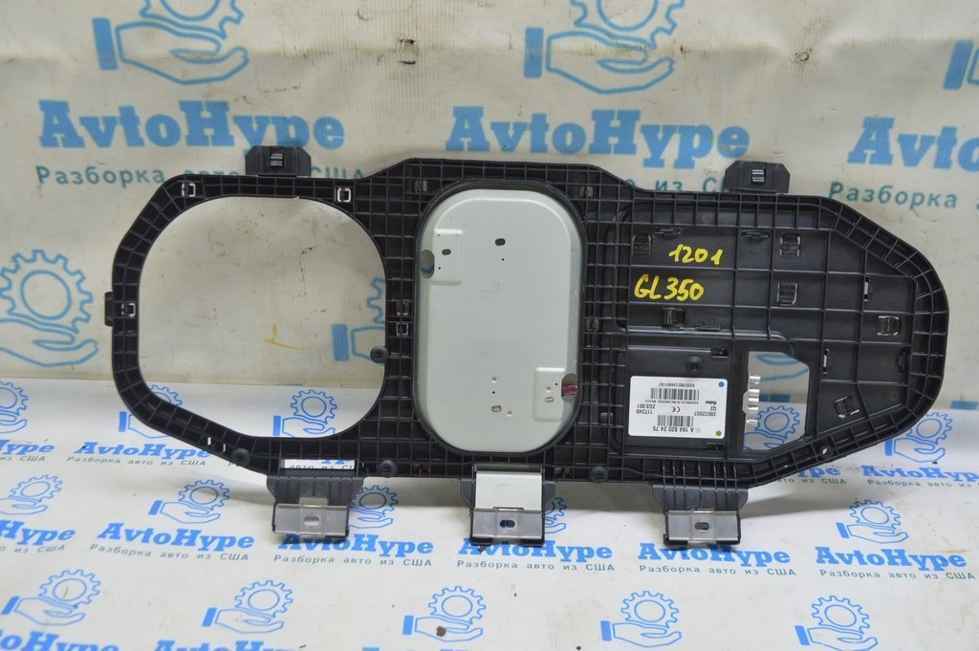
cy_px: 326
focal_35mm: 36
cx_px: 490
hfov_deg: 53.2
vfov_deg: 36.8
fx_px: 978
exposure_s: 1/20
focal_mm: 24
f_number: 5.6
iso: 400
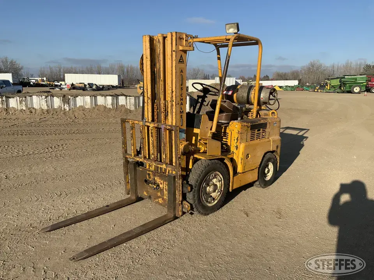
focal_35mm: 29
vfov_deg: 48.2
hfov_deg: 61.7
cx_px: 187
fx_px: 313
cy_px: 140
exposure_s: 1/2141
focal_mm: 3
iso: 25
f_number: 1.8
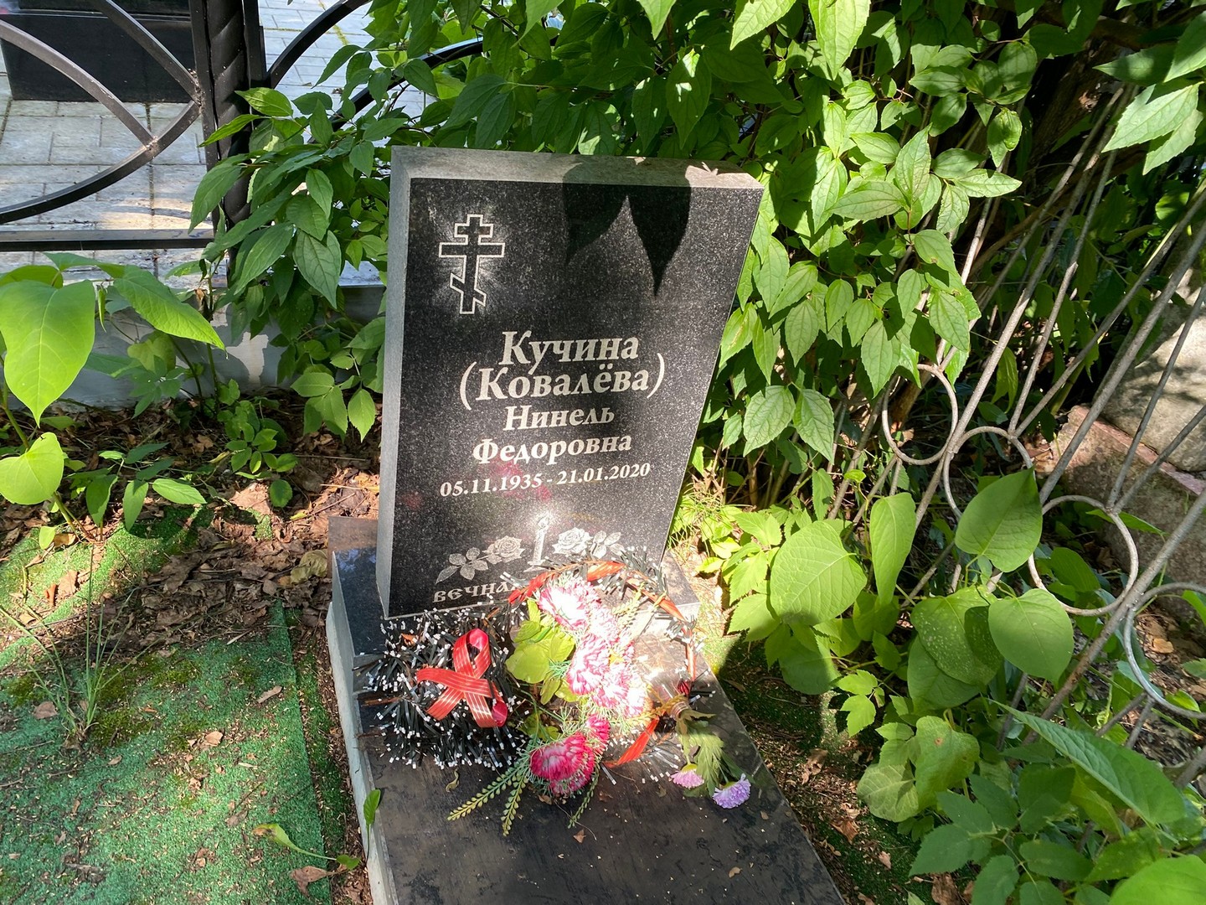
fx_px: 906
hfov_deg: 67.3
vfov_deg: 53.1
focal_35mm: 26
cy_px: 452
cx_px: 603
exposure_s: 1/122
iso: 40
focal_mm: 4.25
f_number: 1.8
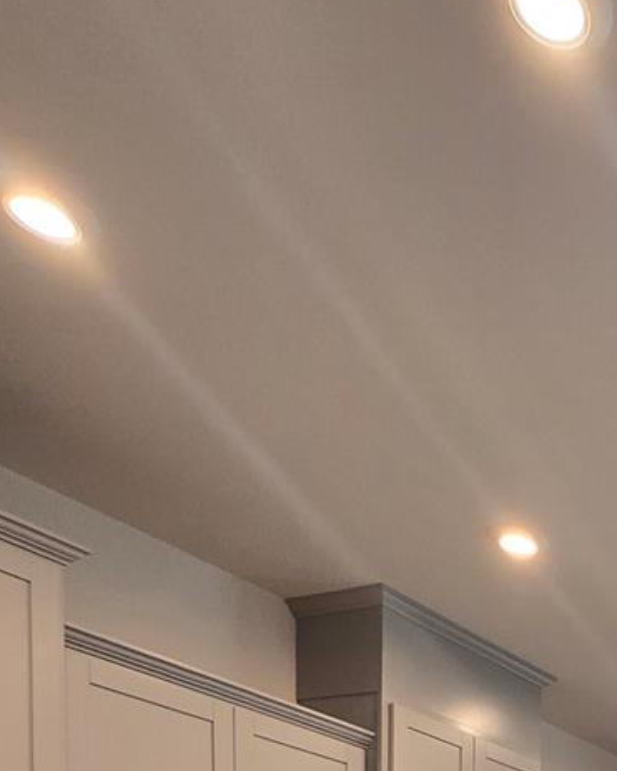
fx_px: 959
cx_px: 871
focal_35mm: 42
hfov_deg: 27.4
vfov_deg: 29.3
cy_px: 1123
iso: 100
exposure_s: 1/60
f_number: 2.2
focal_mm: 1.7
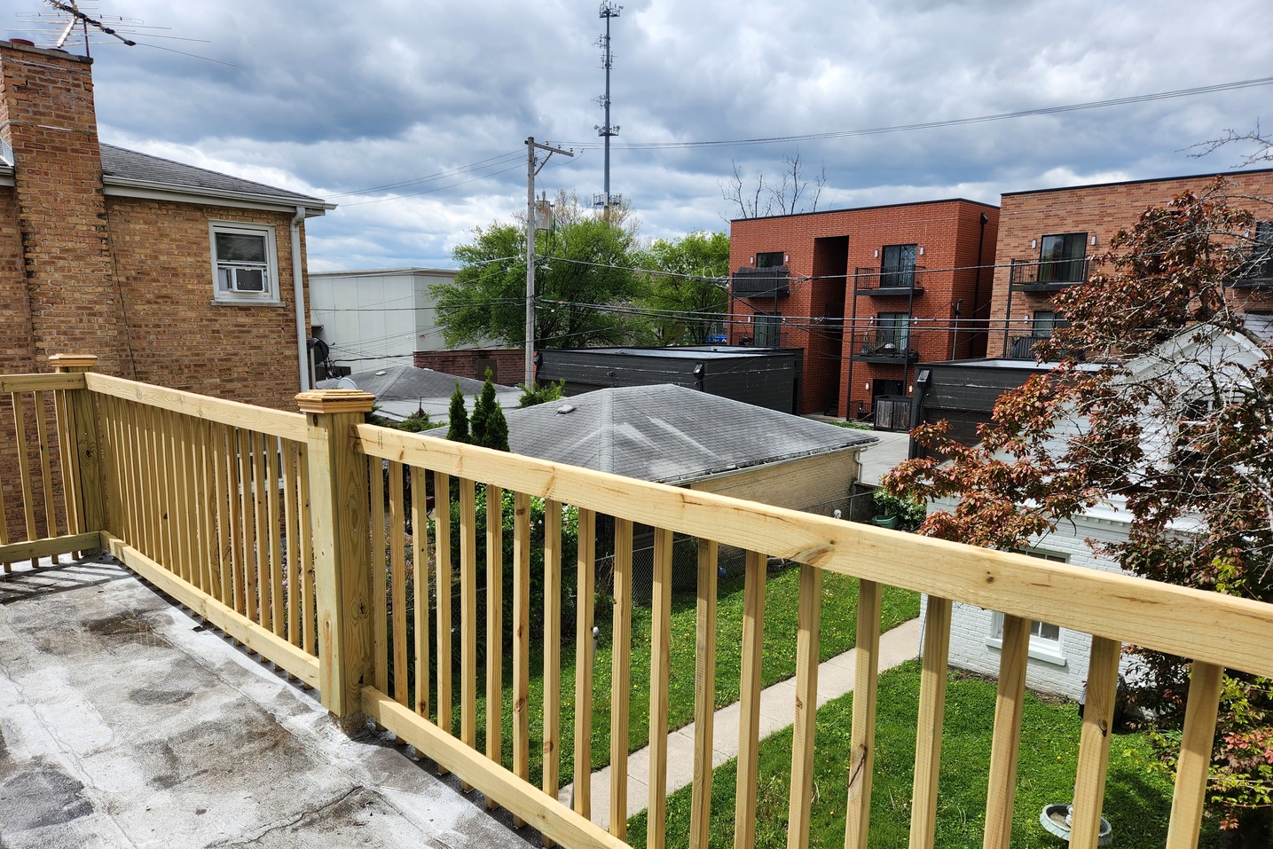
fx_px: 849
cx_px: 637
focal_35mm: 24
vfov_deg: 53.1
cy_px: 468
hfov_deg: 73.7
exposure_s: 1/1135
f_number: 1.8
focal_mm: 5.4
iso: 20
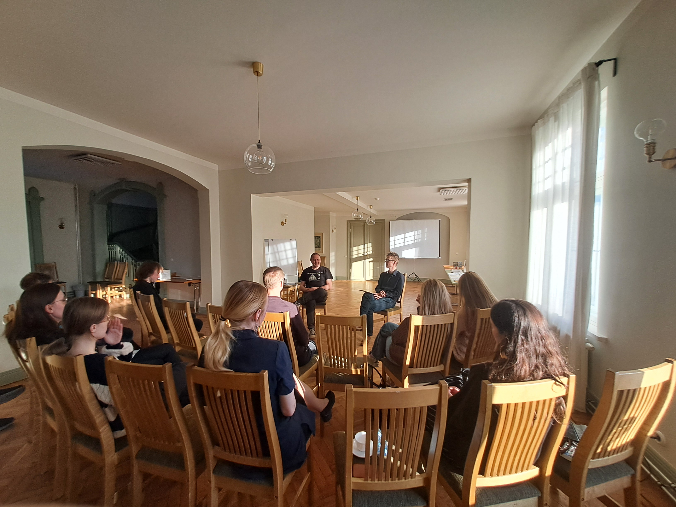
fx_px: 254
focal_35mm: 13
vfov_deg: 89.9
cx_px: 338
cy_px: 254
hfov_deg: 106.2
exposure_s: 1/100
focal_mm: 1.42
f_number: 2.2
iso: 50
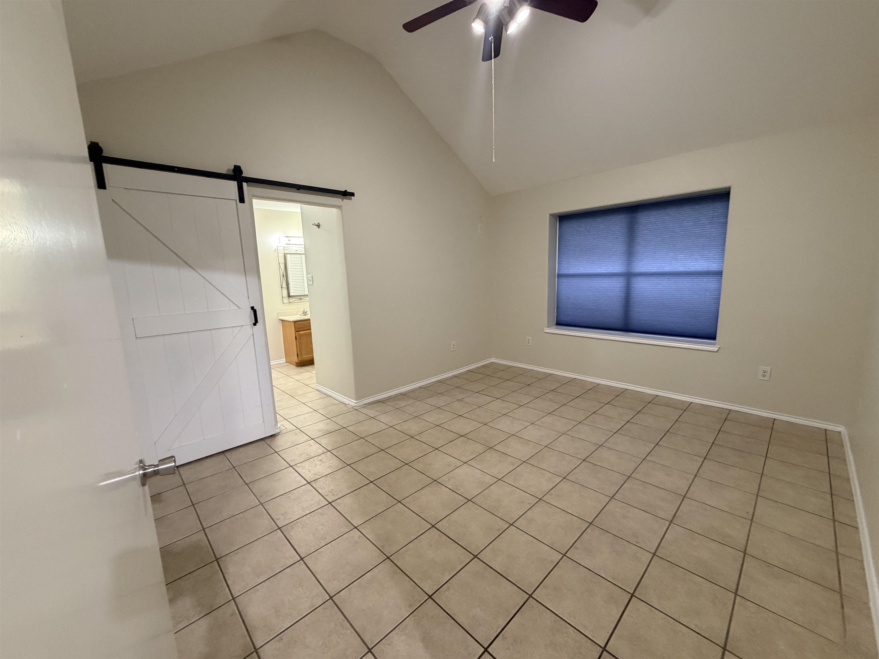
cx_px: 440
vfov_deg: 85.7
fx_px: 356
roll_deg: +2.3
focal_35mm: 14
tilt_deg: -8.6
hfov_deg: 102.1
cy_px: 330
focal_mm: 2.22
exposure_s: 1/60
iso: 250
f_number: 2.2
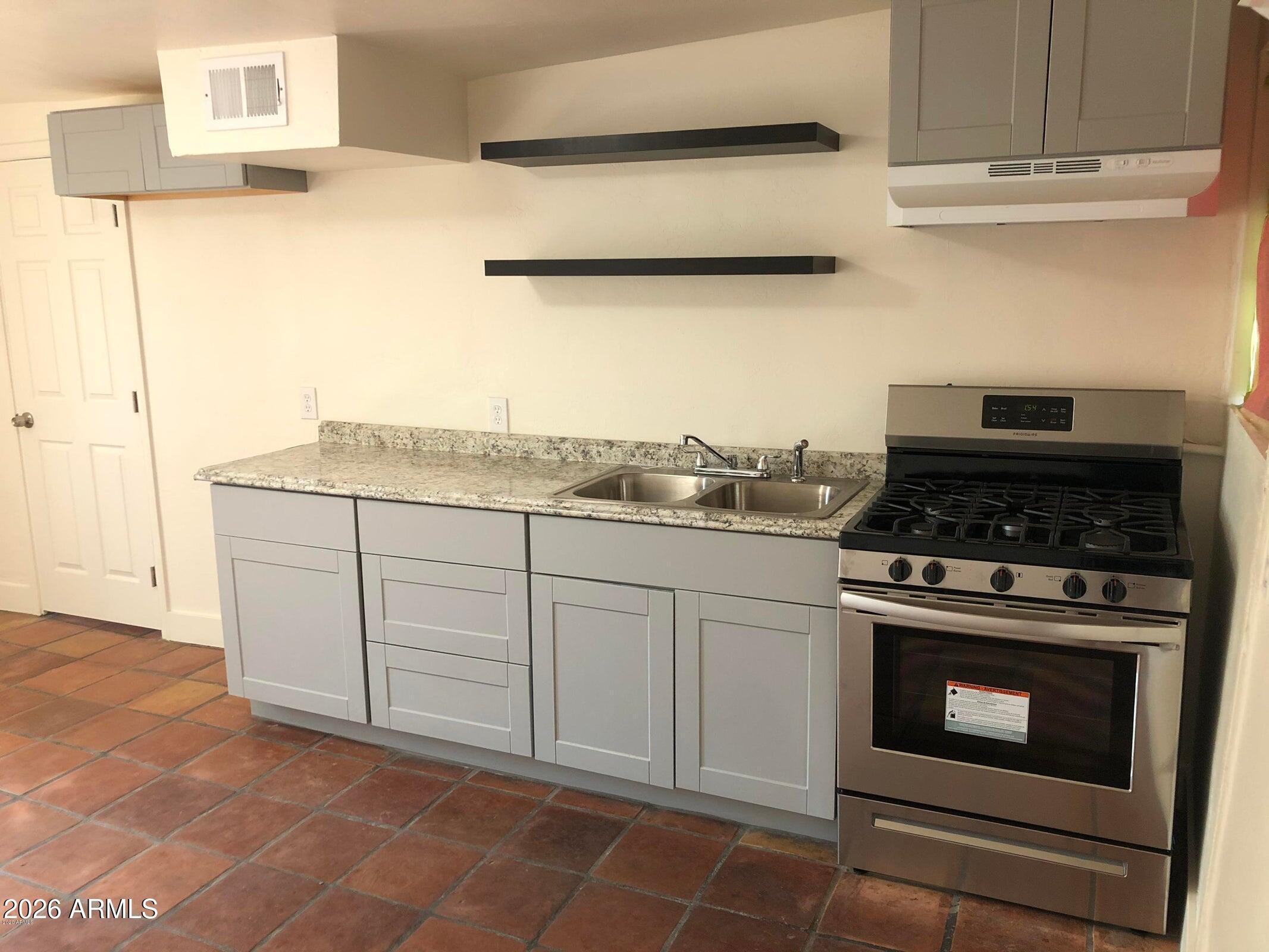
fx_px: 1027
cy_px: 476
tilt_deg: -10.0
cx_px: 634
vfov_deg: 49.7
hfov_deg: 63.4
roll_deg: +1.0
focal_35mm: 28
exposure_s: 1/24
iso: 40
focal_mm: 4
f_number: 1.8
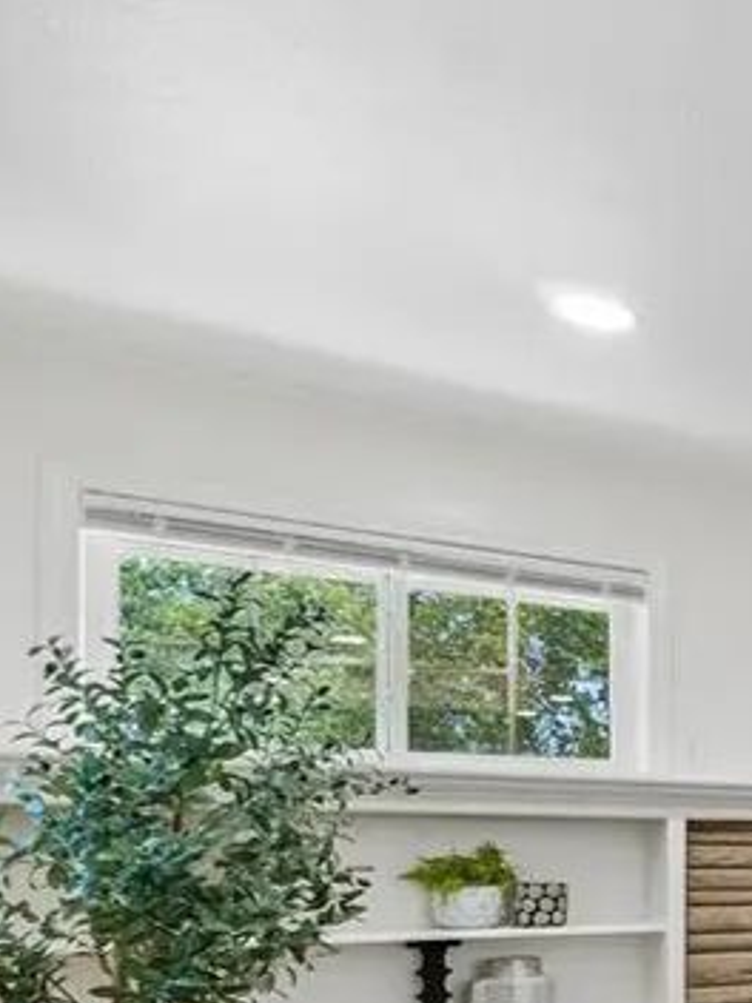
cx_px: 1364
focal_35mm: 42
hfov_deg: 21.6
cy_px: 833
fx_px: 1217
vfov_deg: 42.3
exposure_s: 1/30
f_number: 8
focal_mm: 10
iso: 200
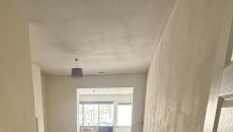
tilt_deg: -14.6
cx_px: 98
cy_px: 157
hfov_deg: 67.4
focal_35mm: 28
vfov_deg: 33.9
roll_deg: -0.8
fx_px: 173
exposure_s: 1/95
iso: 400
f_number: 2.2
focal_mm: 2.22
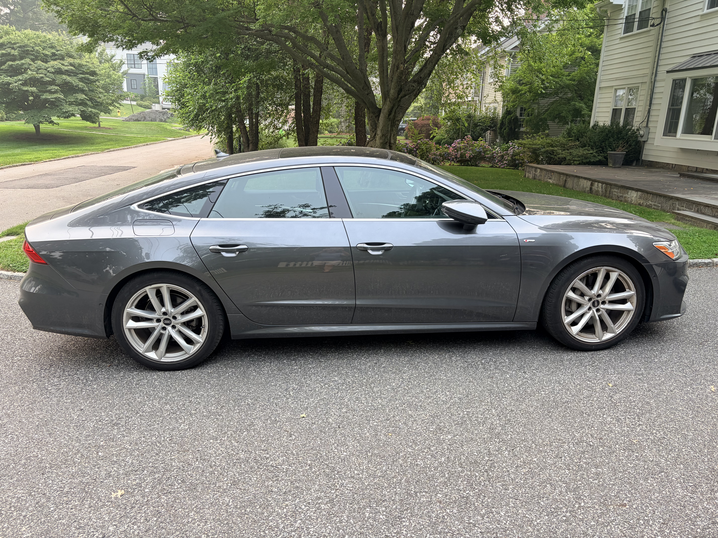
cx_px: 359
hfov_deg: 67.3
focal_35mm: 26
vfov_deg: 53.1
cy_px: 269
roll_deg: -1.5
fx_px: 539
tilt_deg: -15.9
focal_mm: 5.96
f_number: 1.6
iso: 32
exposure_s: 1/132
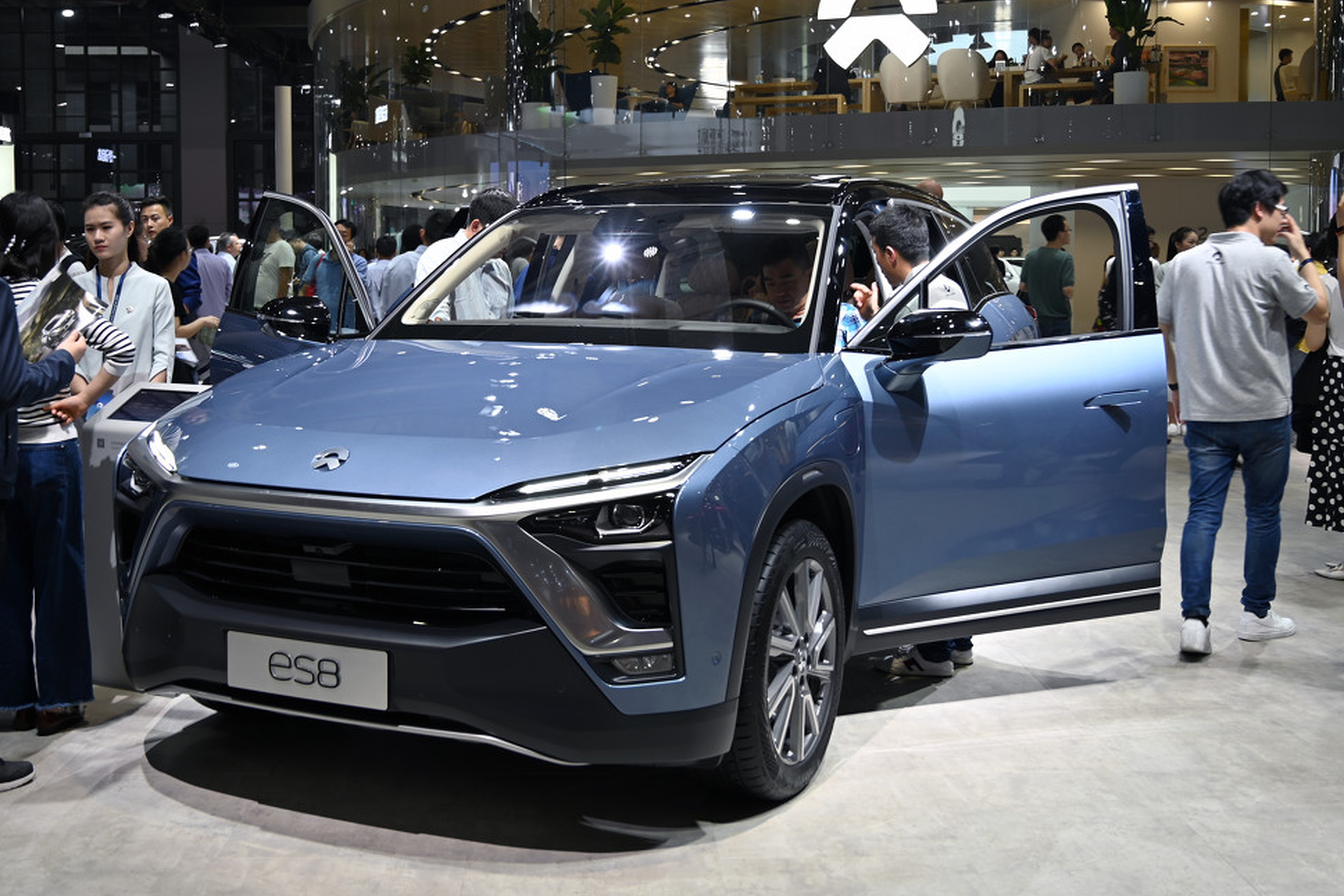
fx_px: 1530
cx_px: 618
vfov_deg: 32.4
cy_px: 327
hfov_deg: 47.4
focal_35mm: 41
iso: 100
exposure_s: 1/50
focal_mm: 31
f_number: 4
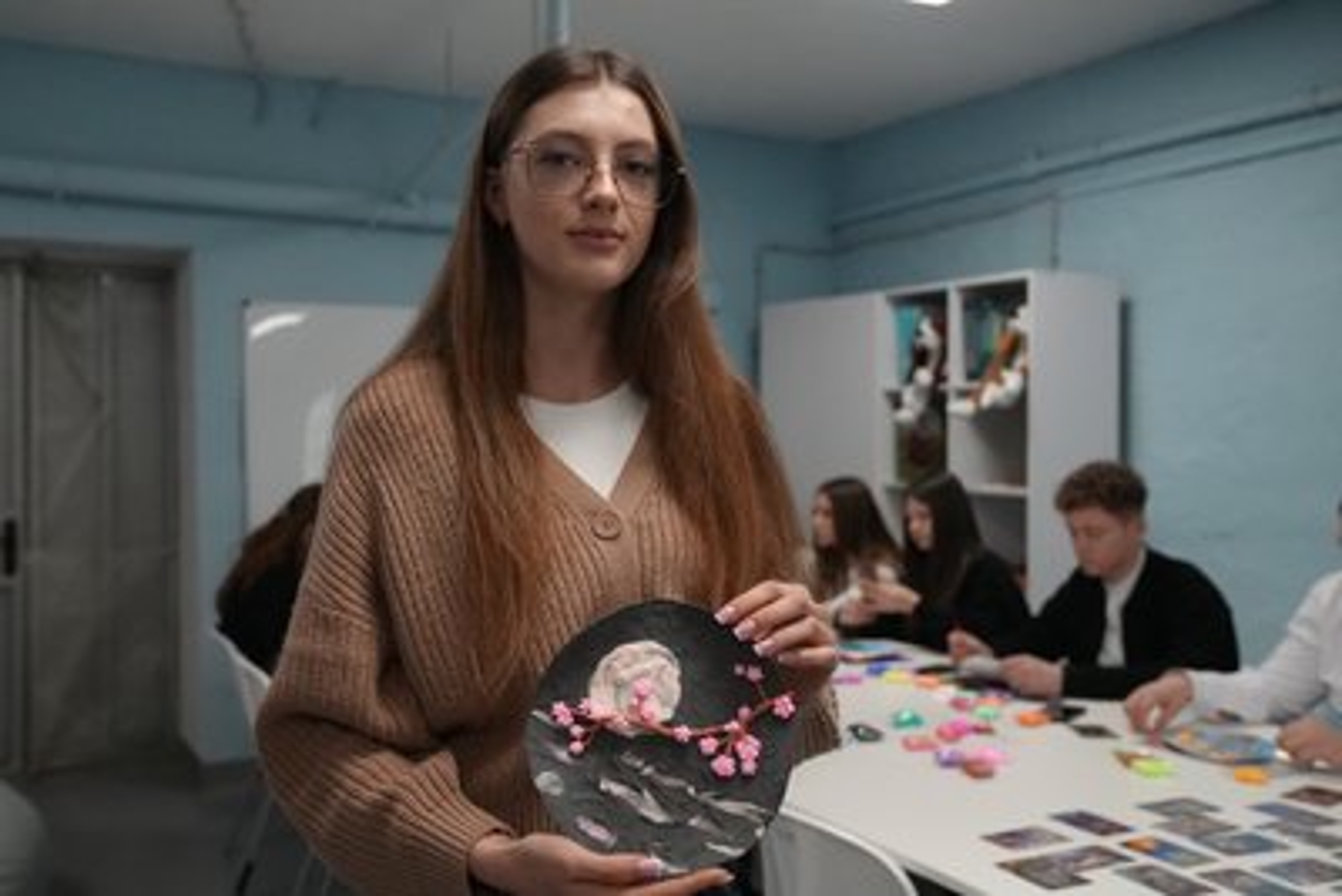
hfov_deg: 53.1
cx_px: 671
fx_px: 1342
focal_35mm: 36
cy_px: 448
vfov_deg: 36.9
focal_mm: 36
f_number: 4
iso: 12800
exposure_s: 1/160
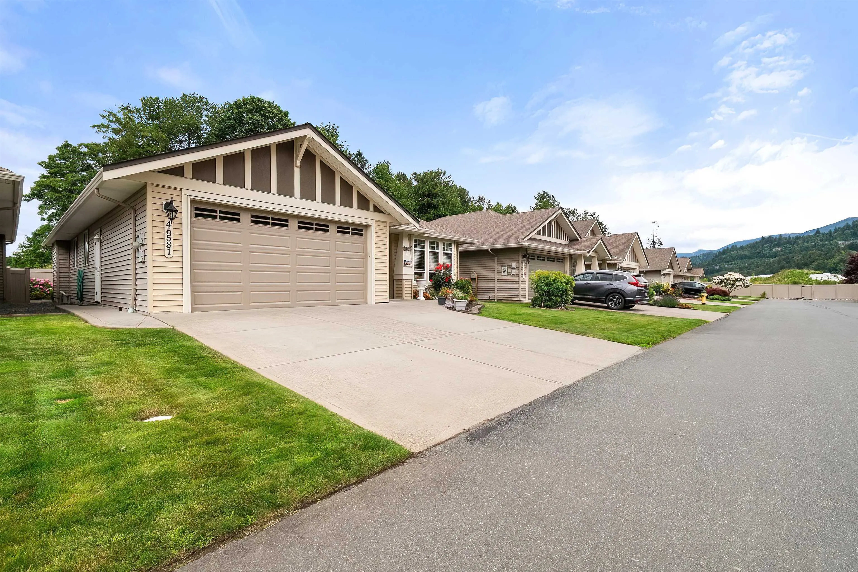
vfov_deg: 77.3
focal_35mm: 15
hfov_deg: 100.4
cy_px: 286
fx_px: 357
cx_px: 429
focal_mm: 10
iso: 200
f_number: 7.1
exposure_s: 1/1600
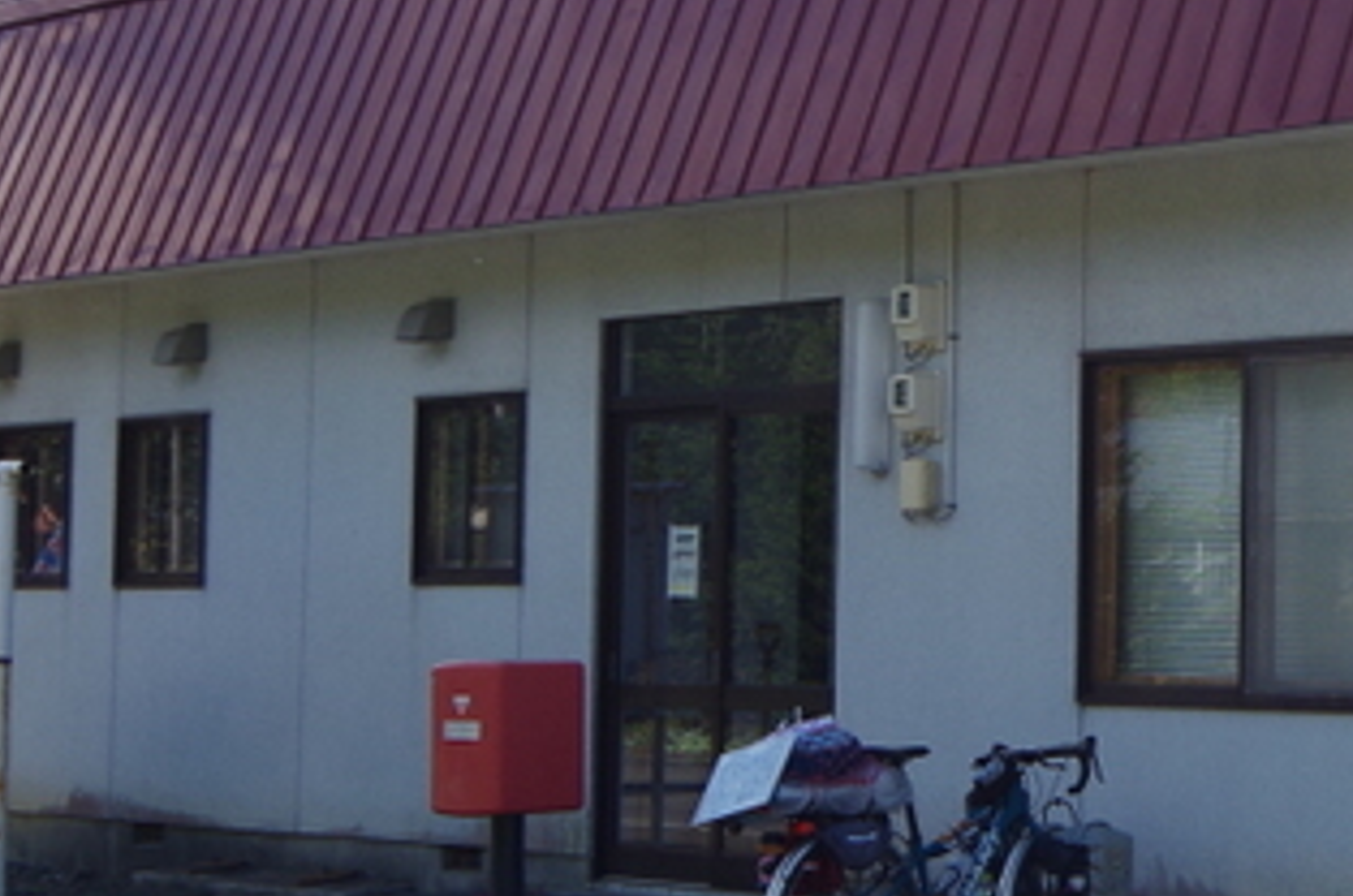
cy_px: 360
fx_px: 3301
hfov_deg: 21.2
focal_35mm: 88
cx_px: 1702
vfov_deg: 15.5
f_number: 5.6
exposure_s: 1/500
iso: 200
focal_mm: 18
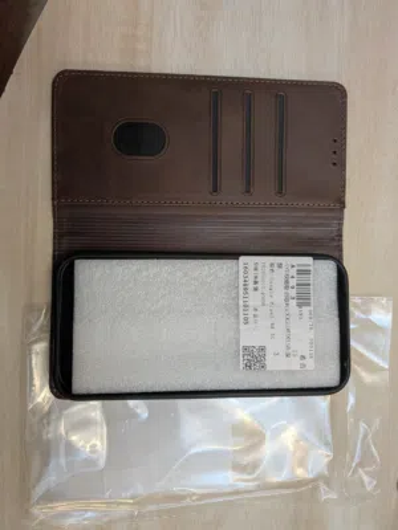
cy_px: 265
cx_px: 199
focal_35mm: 24
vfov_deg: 71.6
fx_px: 368
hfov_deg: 56.8
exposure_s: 1/50
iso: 585
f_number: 1.7
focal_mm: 4.53
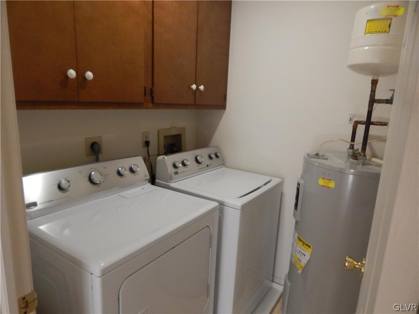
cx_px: 210
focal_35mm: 22
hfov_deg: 76.4
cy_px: 157
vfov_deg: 61.1
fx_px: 266
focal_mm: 4
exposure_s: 1/50
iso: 400
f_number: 3
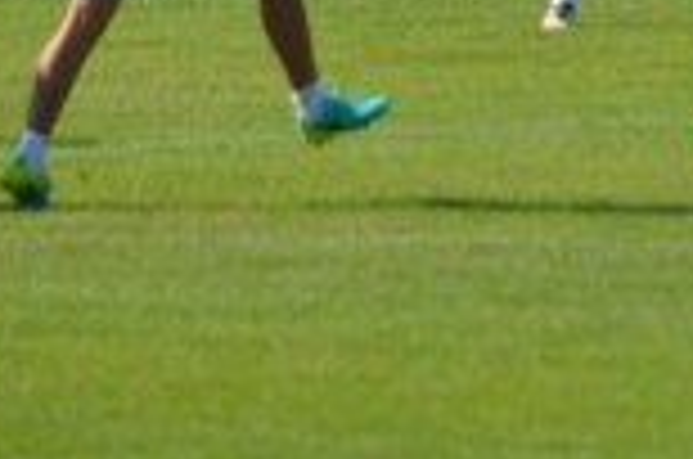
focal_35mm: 1464
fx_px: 28124
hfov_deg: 1.4
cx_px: 554
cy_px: -227
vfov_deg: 0.9
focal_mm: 300
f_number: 6.3
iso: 200
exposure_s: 1/640
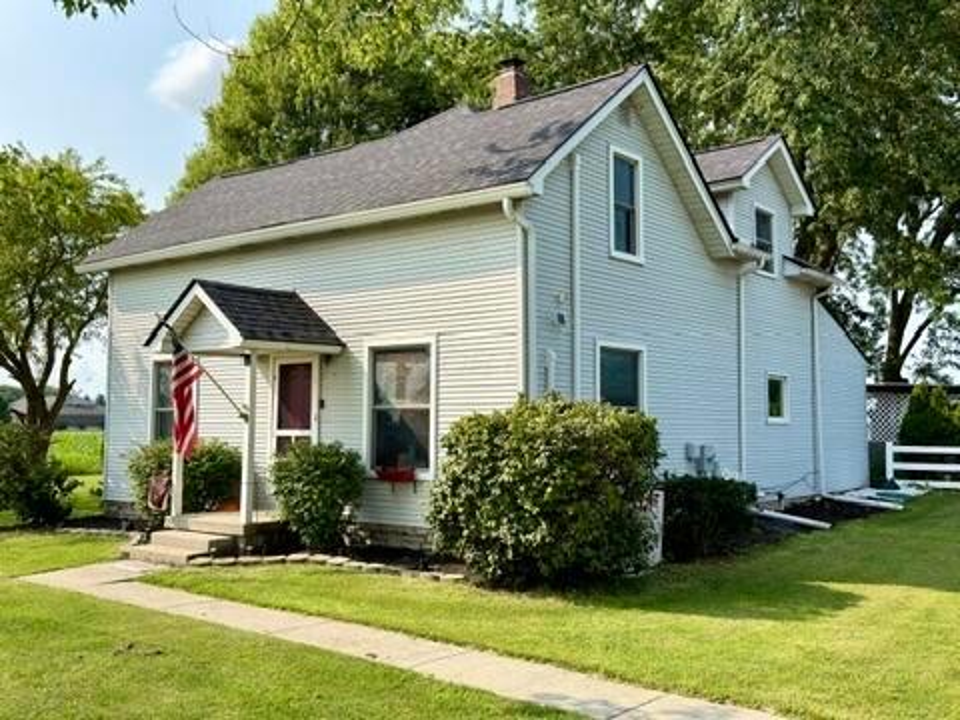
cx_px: 480
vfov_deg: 42.9
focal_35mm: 33
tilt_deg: +3.9
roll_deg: -0.1
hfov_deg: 55.4
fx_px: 915
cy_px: 360
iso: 80
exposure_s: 1/3401
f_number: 1.78
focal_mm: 6.76
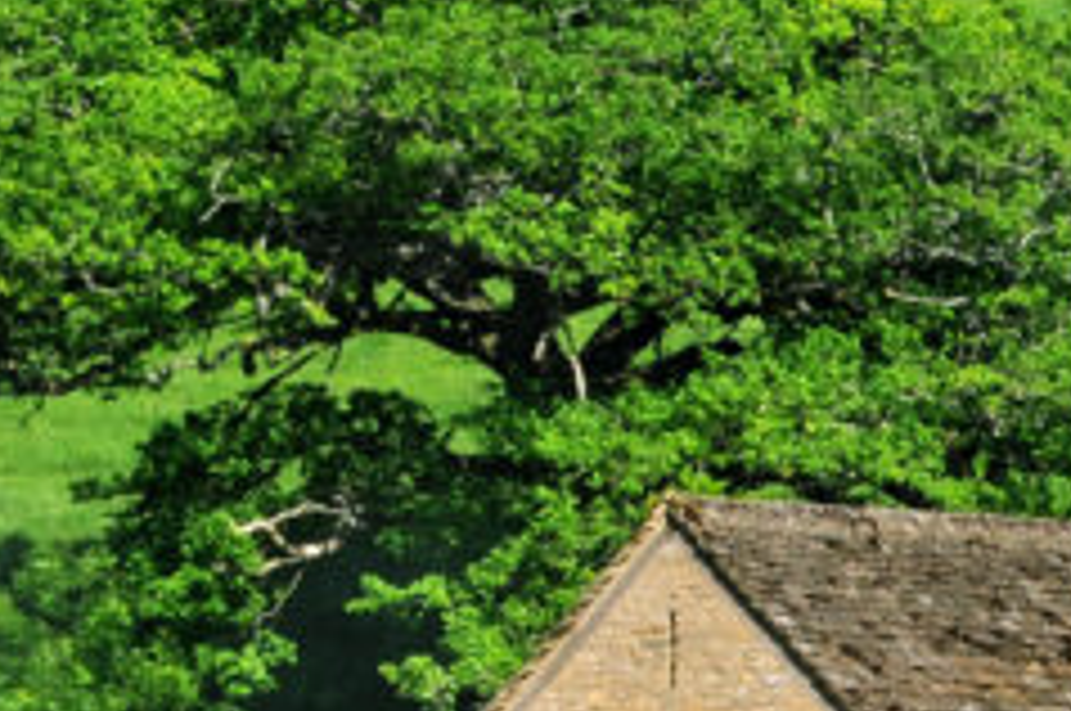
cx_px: 2034
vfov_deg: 1.1
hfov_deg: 1.6
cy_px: 855
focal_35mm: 1291
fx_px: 38355
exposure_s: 1/250
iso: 200
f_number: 14
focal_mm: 200
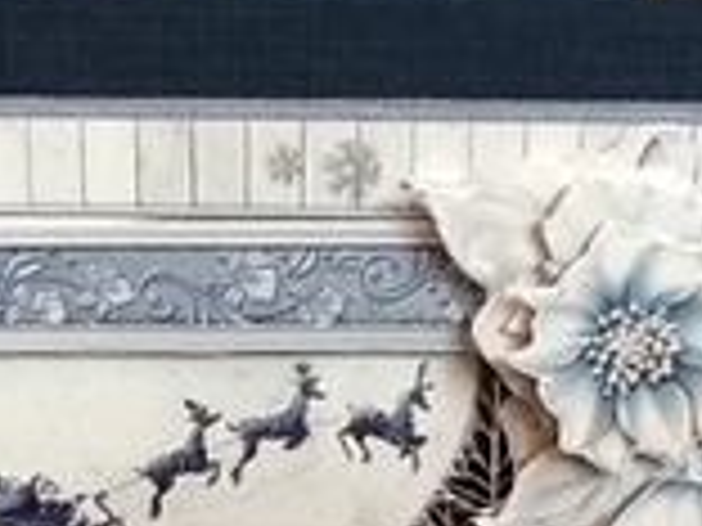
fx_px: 2576
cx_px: 238
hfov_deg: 15.5
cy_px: 618
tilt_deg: -23.9
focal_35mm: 127
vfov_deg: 11.5
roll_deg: +1.8
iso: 100
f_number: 2.4
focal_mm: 2.03
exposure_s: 1/30
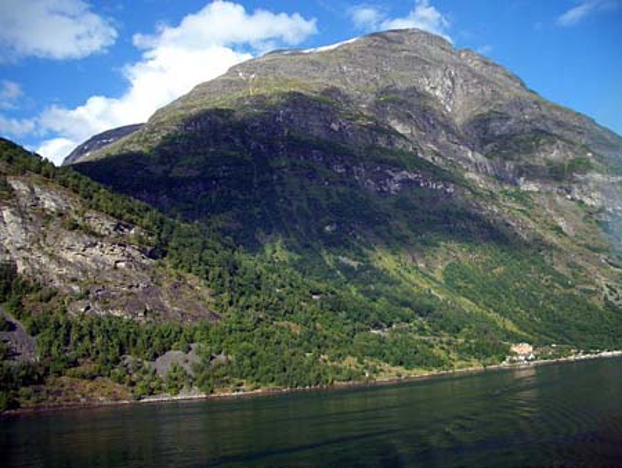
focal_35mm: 35
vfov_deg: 40.7
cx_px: 311
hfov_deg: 52.6
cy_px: 234
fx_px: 629
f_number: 2.6
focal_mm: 5.8
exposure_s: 1/800
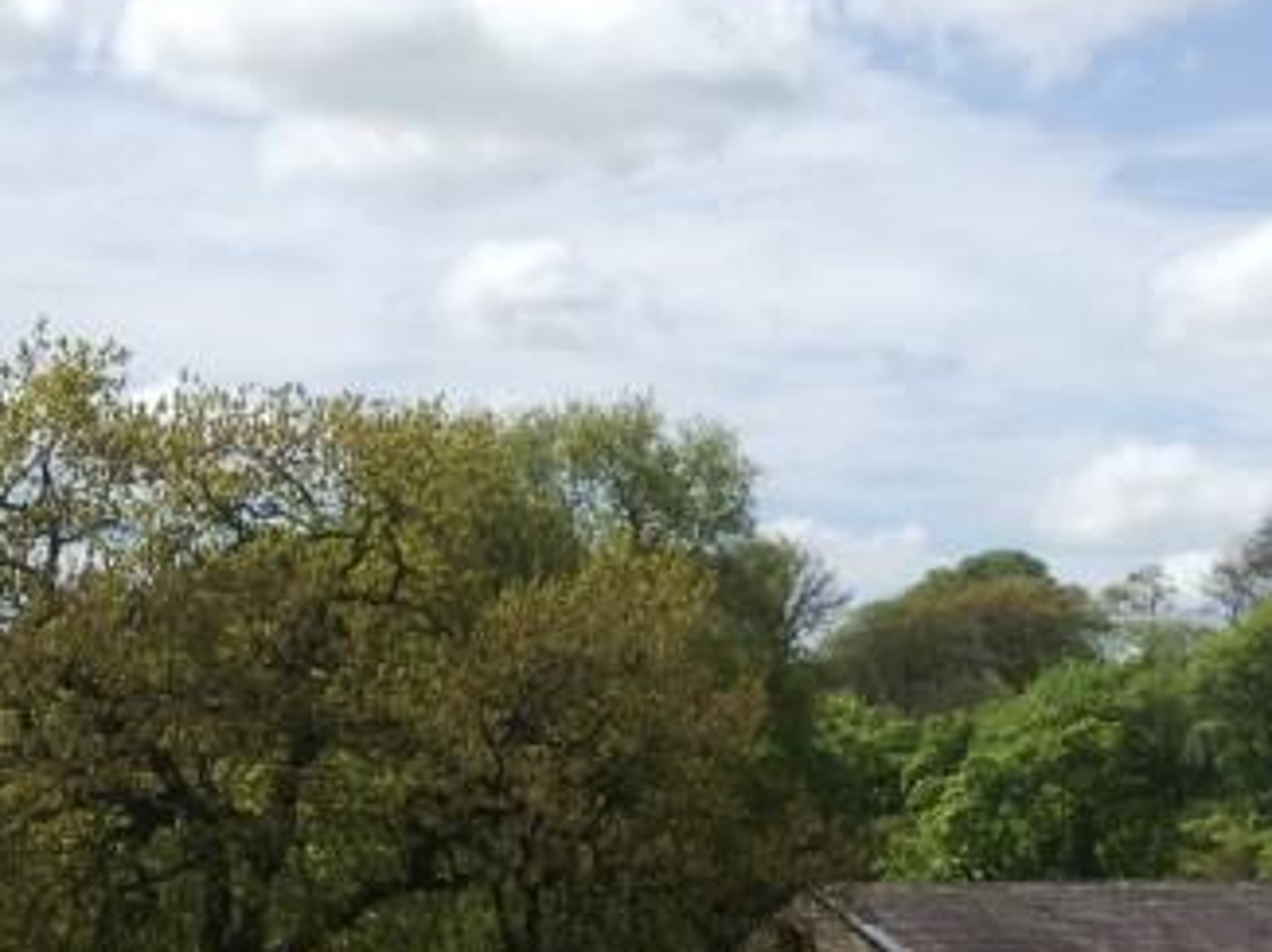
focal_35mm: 110
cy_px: 1007
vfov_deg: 13.2
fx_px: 4039
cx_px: 780
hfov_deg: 17.9
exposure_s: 1/2045
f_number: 2.4
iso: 50
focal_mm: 4.28
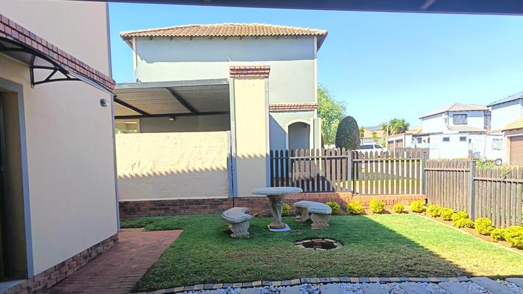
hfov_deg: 69.9
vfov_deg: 42.4
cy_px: 192
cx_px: 262
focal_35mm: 27
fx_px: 374
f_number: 1.75
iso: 100
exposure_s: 1/245
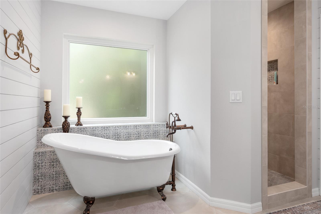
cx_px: 160
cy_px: 107
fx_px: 187
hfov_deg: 81.2
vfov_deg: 59.5
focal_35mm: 21
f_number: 7.1
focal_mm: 21
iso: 100
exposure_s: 1/6
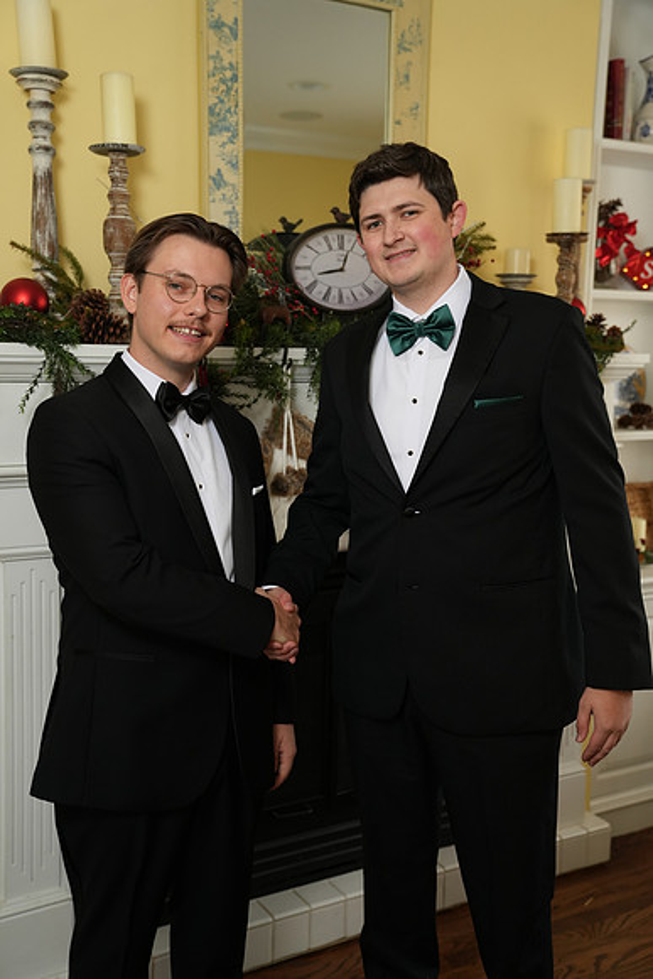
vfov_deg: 47.4
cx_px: 326
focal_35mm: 41
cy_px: 490
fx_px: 1115
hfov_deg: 32.6
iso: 1250
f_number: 3.2
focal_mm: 41
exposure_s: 1/200
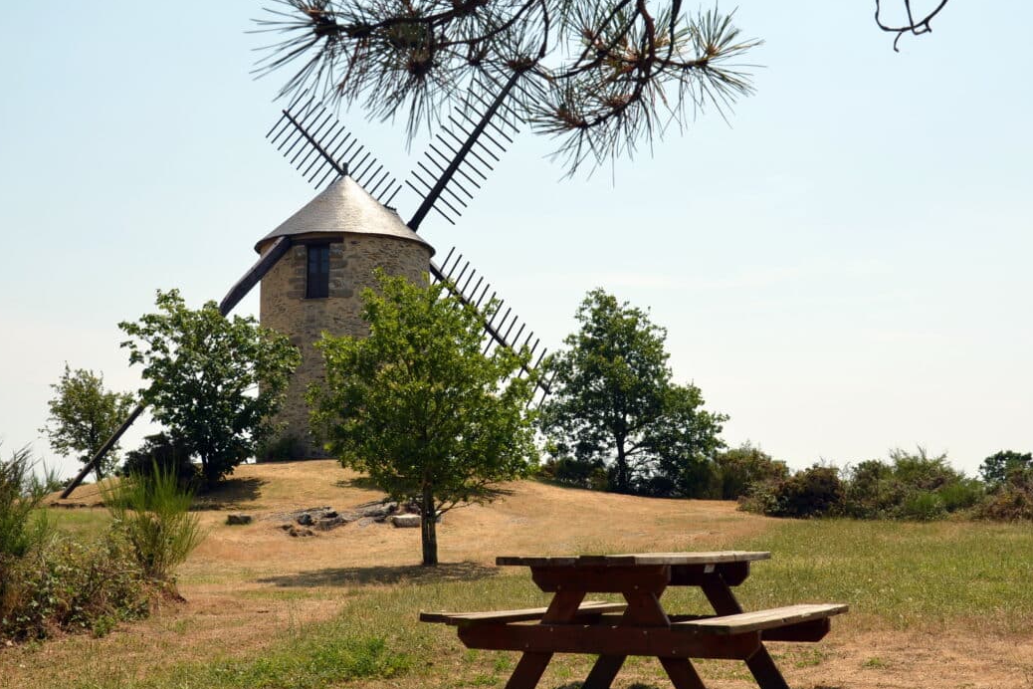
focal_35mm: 48
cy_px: 352
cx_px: 512
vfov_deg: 28.1
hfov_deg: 41.1
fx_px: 1377
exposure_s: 1/320
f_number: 9
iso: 100
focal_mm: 26
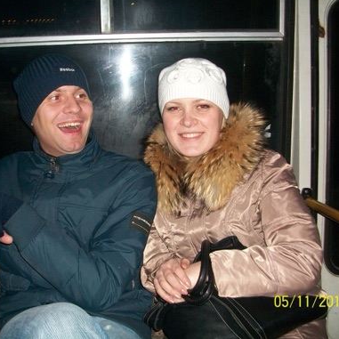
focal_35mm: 41
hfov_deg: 40.8
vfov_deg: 40.9
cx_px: 141
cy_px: 166
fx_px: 454
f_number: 2.8
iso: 120
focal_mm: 5.7
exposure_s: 1/60
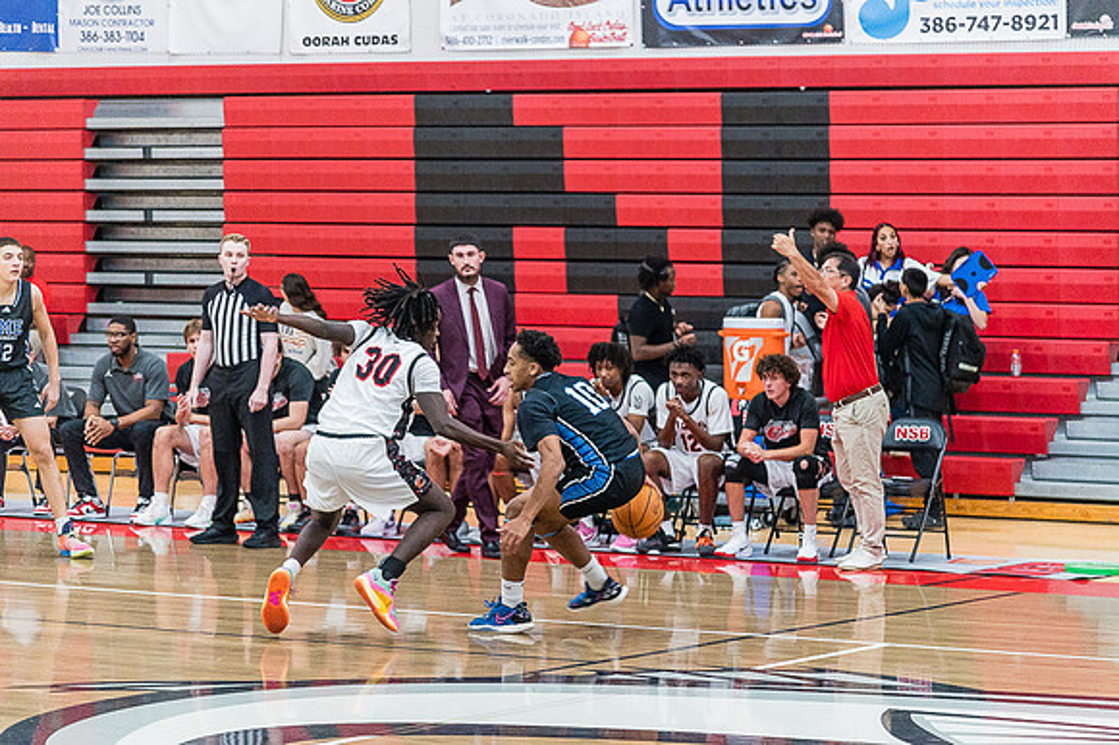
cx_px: 560
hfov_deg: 17.1
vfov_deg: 11.4
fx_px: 3728
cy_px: 372
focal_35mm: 120
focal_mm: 120
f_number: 4
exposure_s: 1/320
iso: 5000
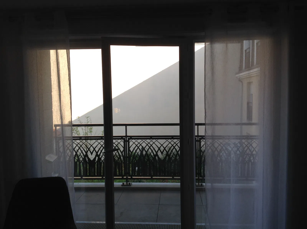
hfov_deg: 52.7
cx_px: 154
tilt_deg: -4.4
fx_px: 310
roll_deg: +0.8
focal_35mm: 35
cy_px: 114
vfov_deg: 40.6
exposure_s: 1/277
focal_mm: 4.28
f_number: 2.4
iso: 50
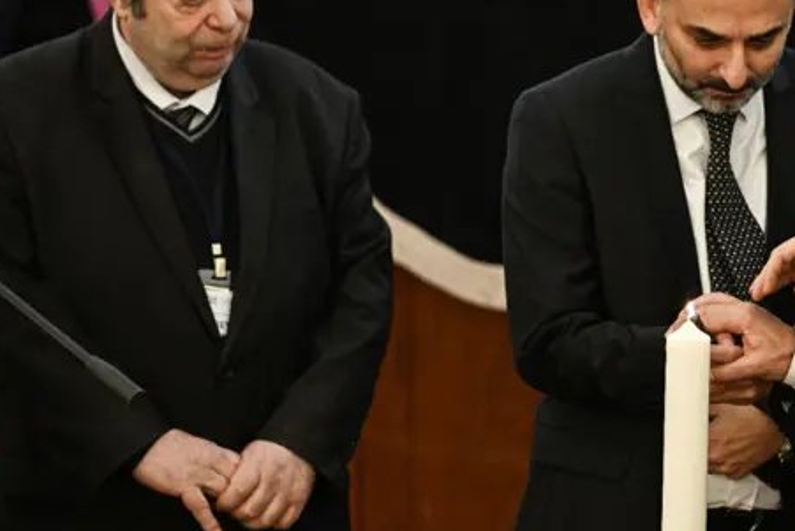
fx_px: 8615
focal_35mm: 390
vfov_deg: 3.5
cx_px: 753
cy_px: 286
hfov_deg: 5.3
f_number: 3.5
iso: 4000
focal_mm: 200
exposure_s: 1/160
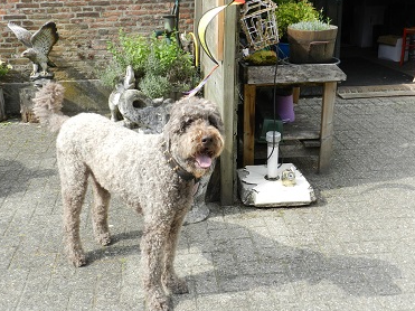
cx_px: 196
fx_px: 491
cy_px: 156
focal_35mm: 41
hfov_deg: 45.8
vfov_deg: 35.1
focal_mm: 6.7
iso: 160
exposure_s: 1/400
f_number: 4
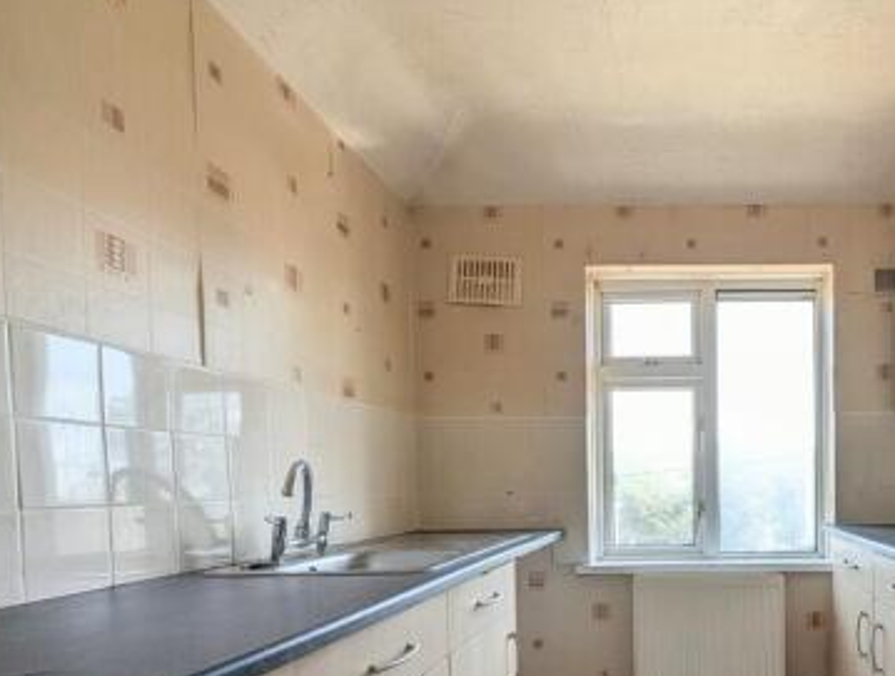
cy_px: 498
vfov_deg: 60.6
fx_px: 544
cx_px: 688
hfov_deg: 72.5
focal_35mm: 21
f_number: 2.2
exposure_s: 1/218
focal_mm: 1.95
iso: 78
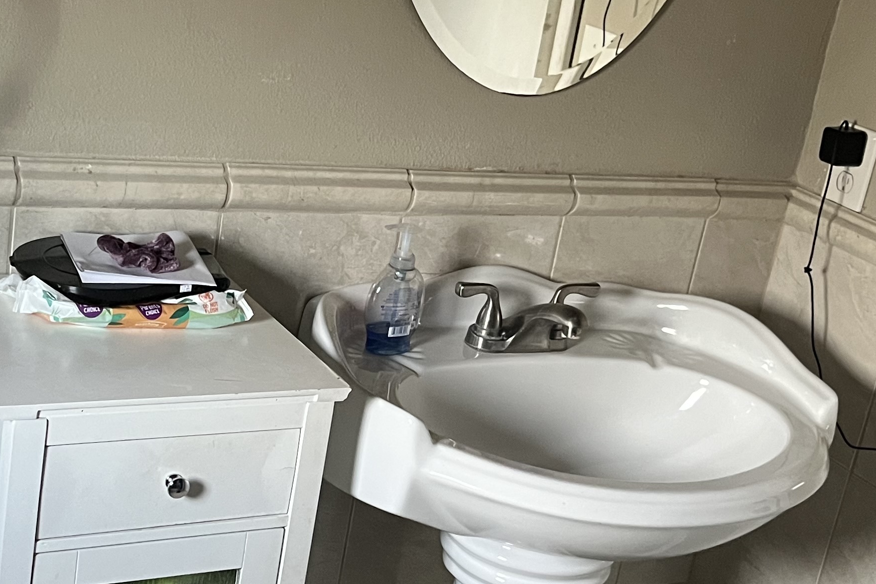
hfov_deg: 32.3
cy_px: 353
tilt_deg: -19.3
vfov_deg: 21.9
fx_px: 1508
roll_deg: -9.3
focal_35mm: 62
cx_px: 355
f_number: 1.6
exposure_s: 1/60
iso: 500
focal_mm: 5.1
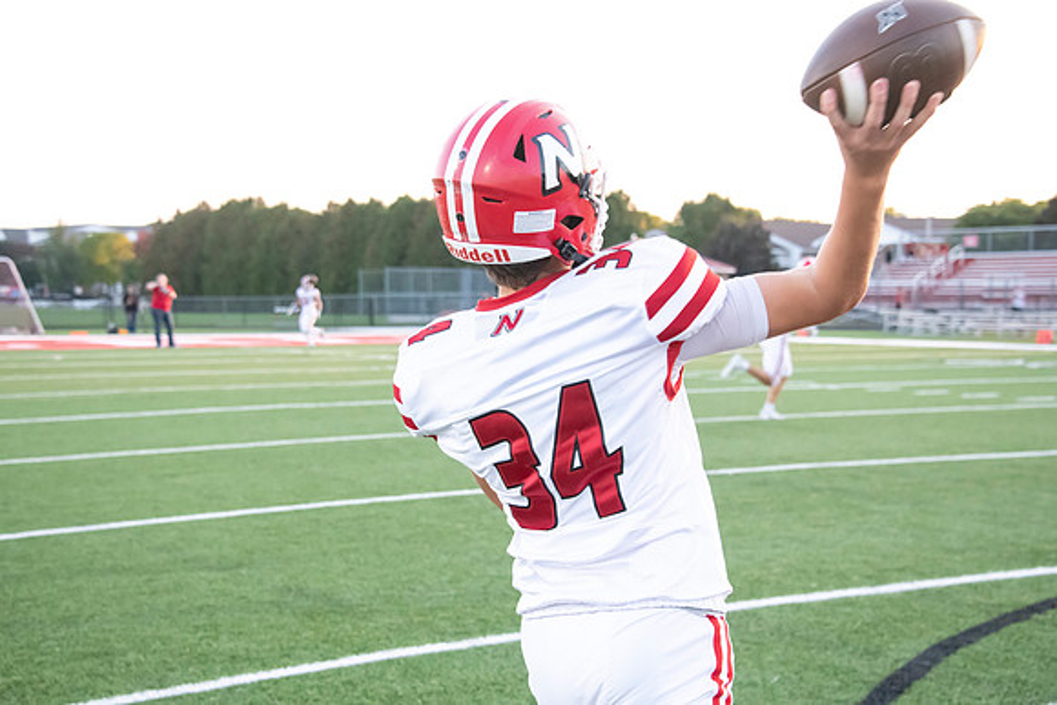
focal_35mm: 62
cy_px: 352
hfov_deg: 32.4
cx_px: 528
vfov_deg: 21.9
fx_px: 1821
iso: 4000
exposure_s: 1/1000
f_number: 5.6
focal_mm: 62
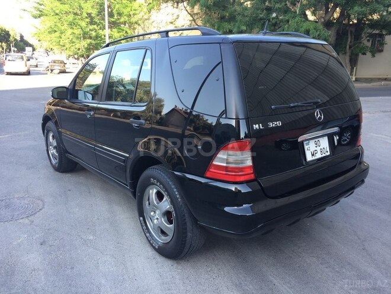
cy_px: 147
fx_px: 328
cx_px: 196
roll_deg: -0.9
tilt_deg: -14.3
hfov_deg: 61.7
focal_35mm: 29
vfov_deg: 48.2
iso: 32
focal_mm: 4.15
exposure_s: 1/130
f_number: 2.2
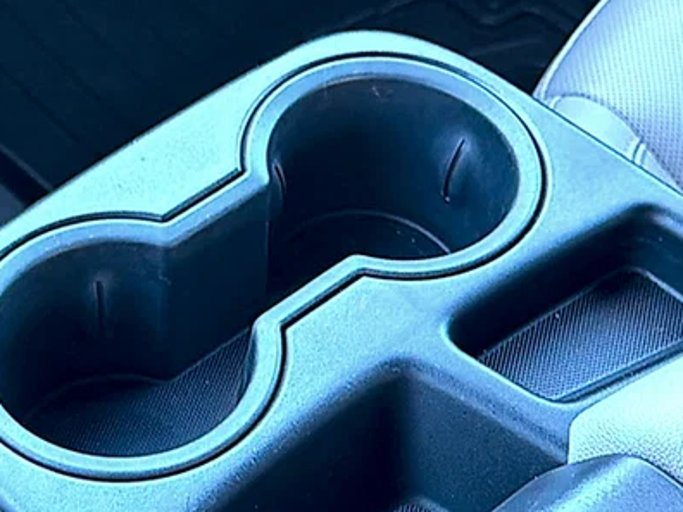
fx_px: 1361
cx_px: 186
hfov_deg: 27.8
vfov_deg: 21.0
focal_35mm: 69
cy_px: 432
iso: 160
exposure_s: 1/40
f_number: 1.78
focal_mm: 6.76
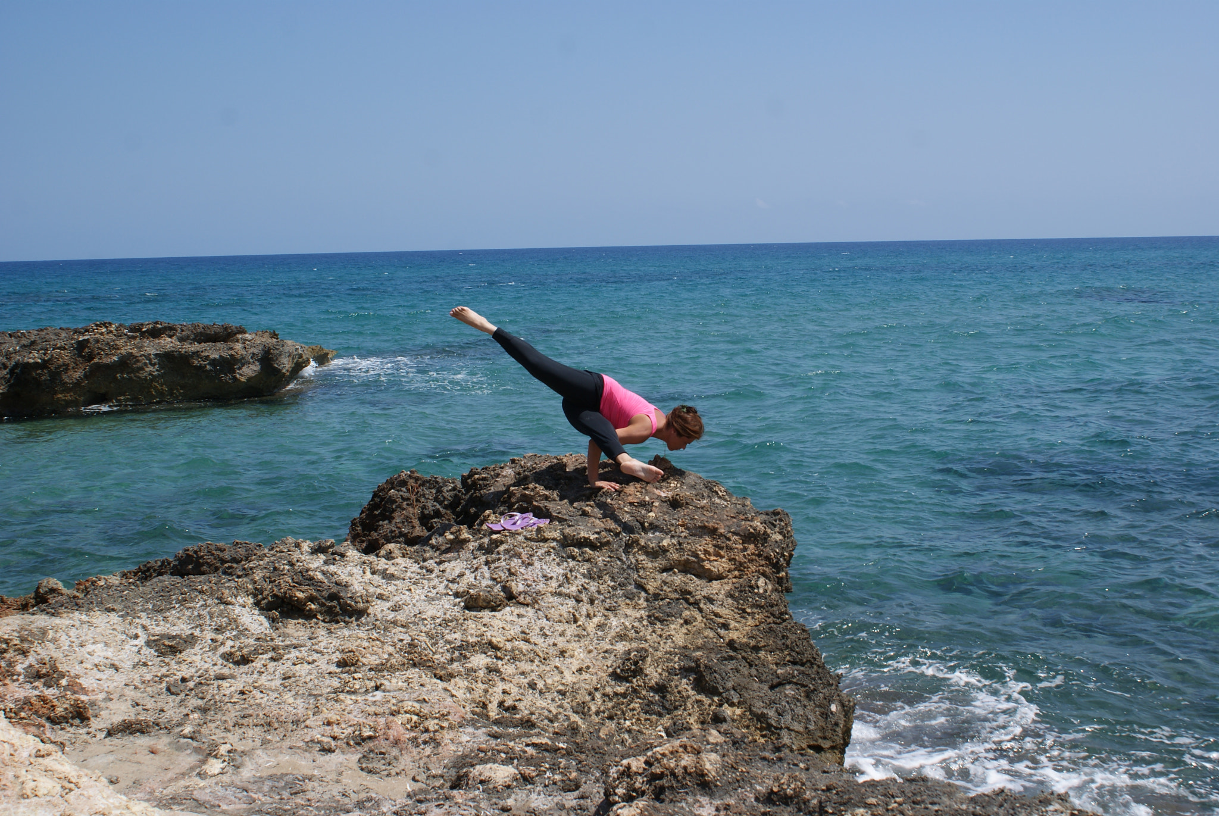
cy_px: 408
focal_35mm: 42
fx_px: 1424
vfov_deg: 32.0
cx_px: 610
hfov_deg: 46.3
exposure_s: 1/320
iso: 100
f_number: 10
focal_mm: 28
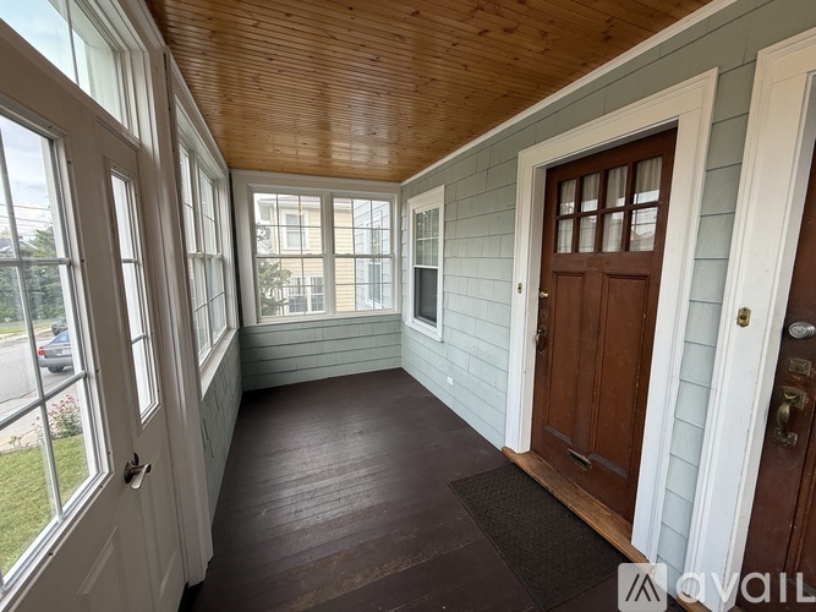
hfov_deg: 102.1
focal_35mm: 14
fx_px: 330
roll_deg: -0.6
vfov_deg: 85.7
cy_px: 306
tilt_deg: -7.7
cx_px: 408
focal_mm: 2.22
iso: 50
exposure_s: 1/111
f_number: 2.2
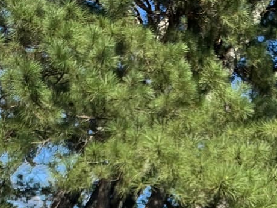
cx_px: 237
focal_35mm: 80
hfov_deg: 23.9
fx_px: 640
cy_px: 219
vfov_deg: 17.9
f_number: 1.9
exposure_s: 1/1859
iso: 25
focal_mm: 2.69
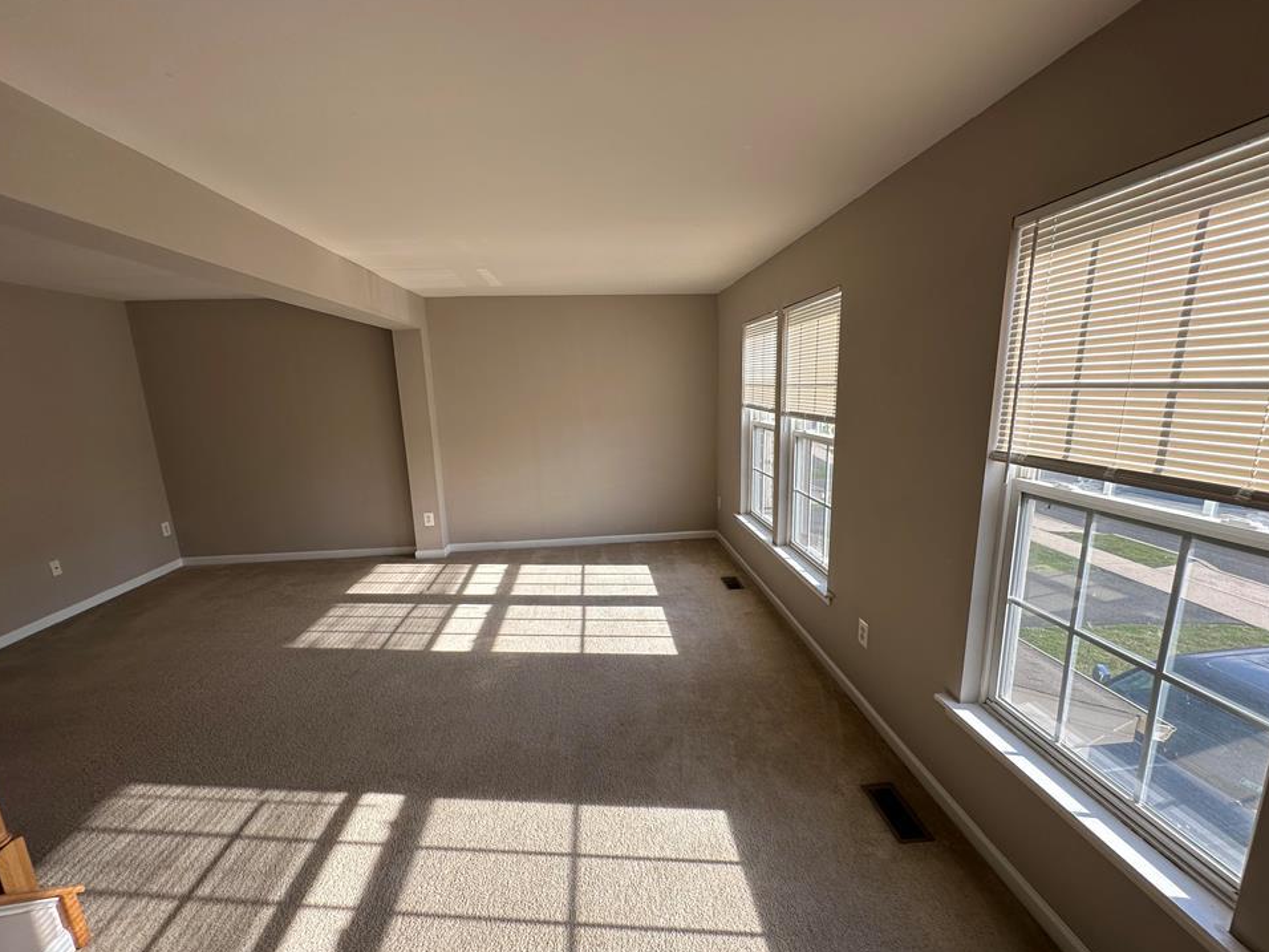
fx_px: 550
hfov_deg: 98.2
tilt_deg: -12.7
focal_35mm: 15
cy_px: 501
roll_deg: +1.8
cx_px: 646
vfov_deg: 81.7
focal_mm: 2.22
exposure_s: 1/310
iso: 40
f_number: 2.2
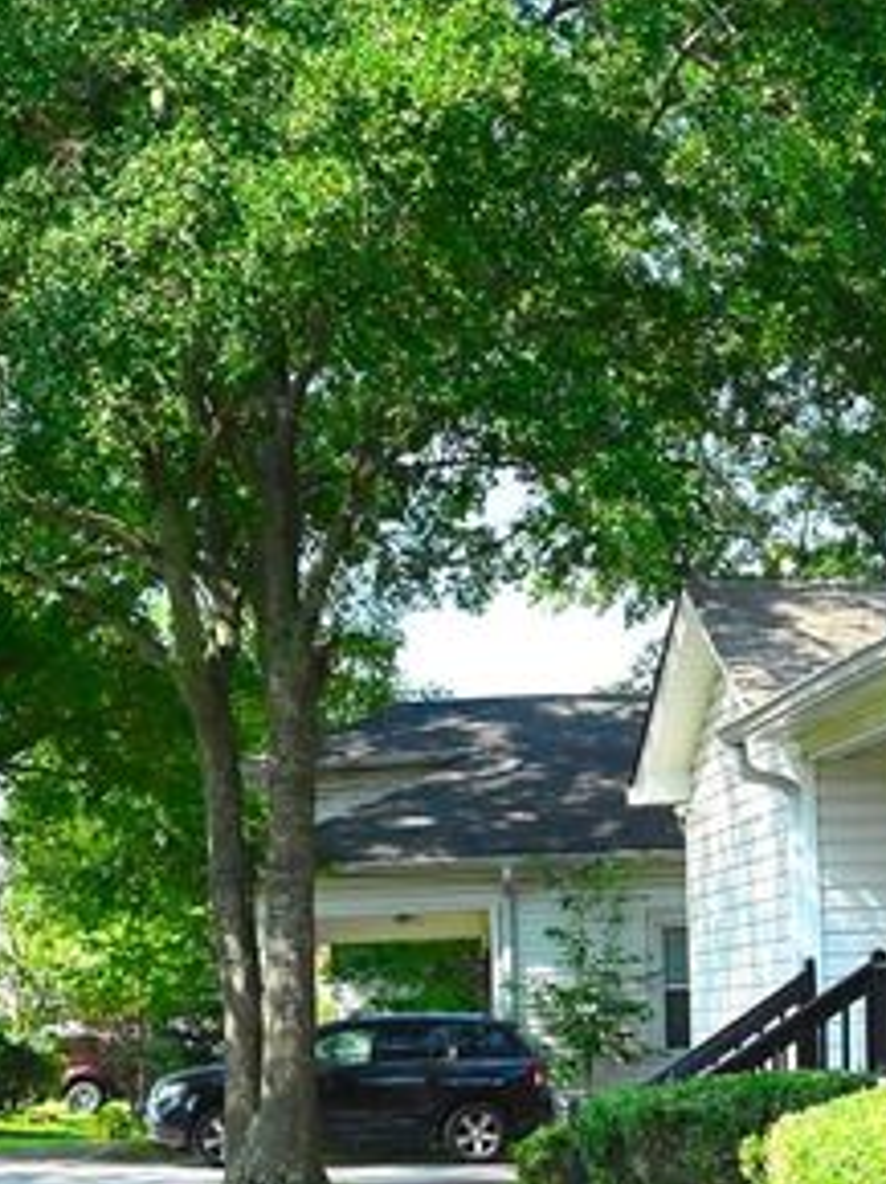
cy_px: 668
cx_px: 988
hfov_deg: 17.1
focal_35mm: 83
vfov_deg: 23.6
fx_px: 2837
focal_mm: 50
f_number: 8
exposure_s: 1/8000
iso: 11400
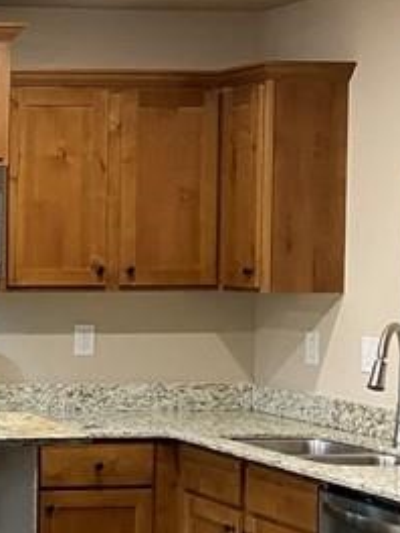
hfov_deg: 13.4
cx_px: -285
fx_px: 1556
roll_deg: +0.1
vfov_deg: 19.4
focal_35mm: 101
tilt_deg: -3.0
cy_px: 341
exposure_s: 1/60
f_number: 1.8
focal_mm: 4.25
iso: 250
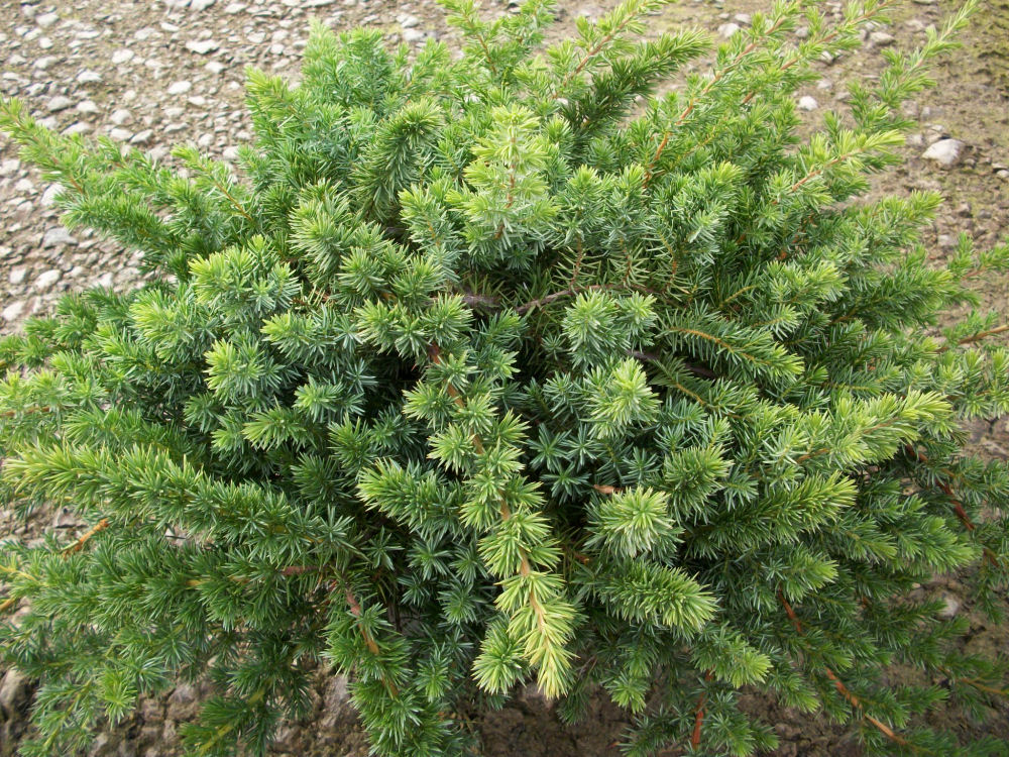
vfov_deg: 40.7
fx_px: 1020
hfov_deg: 52.6
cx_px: 504
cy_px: 378
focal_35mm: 35
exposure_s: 1/500
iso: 160
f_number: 3.1
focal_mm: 6.3
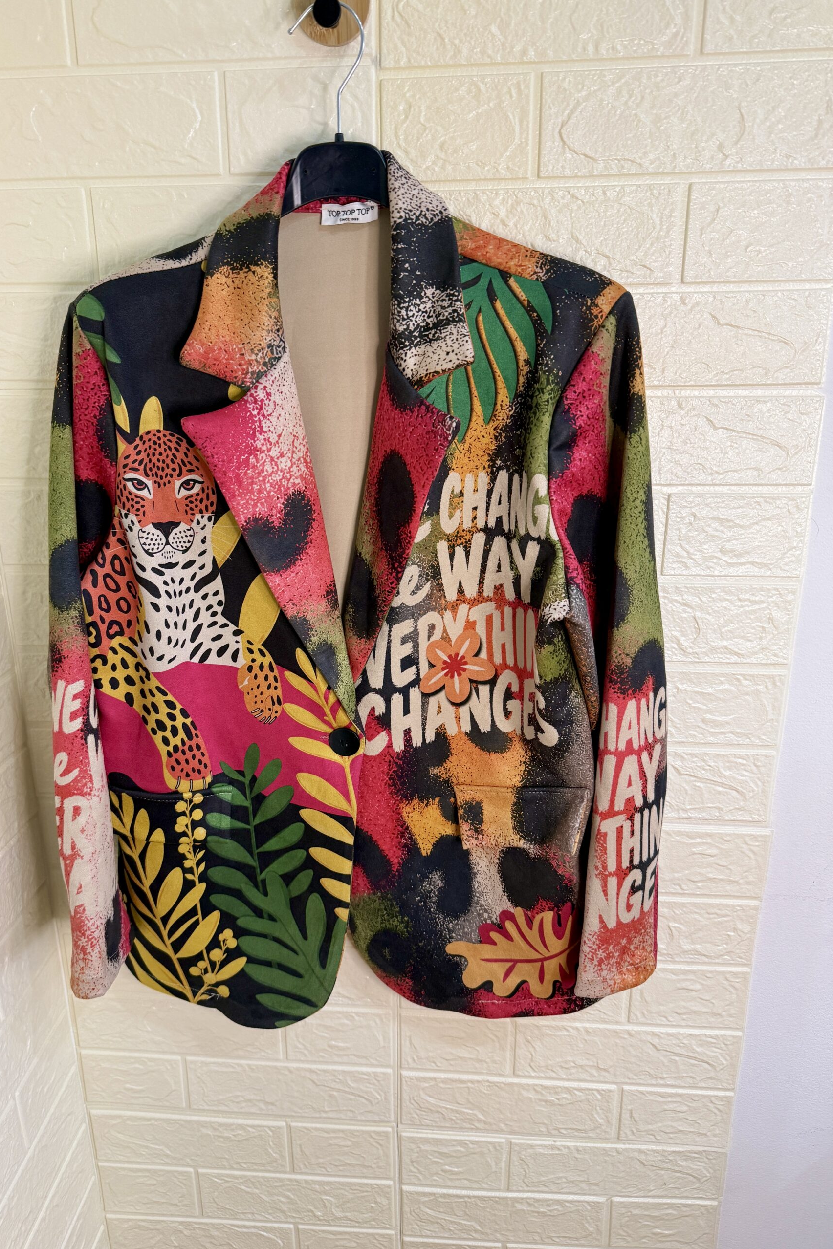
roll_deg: +2.2
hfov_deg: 51.2
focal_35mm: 25
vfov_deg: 71.5
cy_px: 624
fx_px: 868
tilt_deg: -17.9
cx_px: 366
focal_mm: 6.76
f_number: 1.78
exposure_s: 1/100
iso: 200
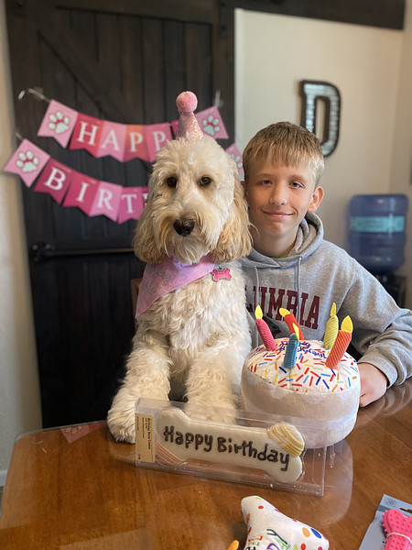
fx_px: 413
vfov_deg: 67.3
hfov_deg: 53.1
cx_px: 206
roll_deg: +0.5
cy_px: 275
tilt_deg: -10.2
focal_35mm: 26
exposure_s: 1/60
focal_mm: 4.25
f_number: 1.8
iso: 500
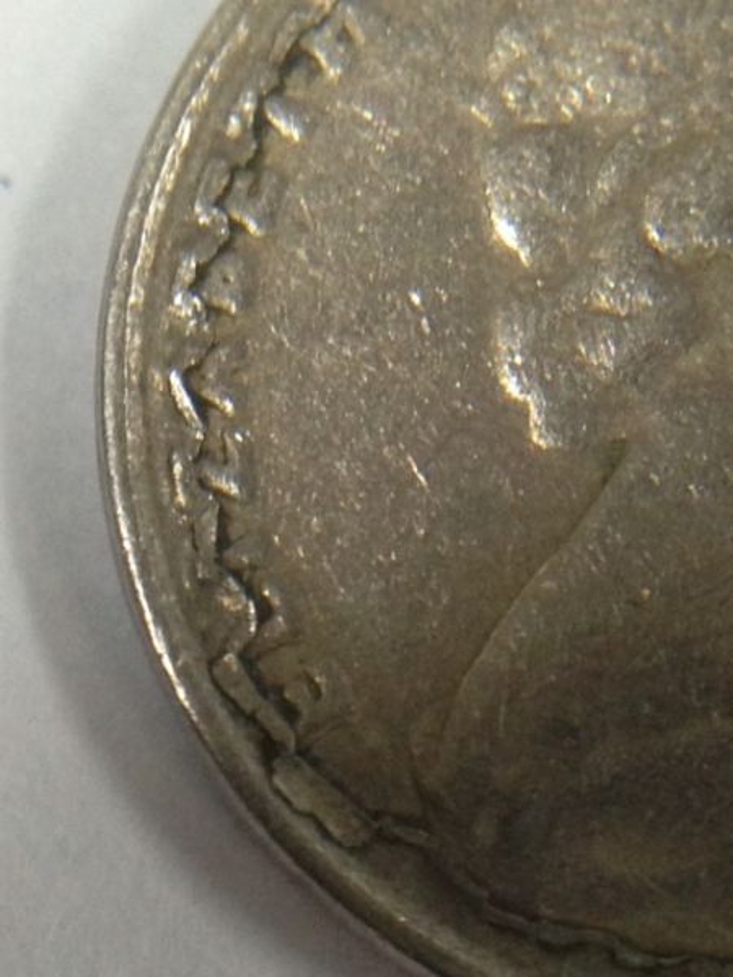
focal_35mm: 33
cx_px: 366
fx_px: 932
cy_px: 488
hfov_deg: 42.9
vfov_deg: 55.4
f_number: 2.4
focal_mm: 4.13
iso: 200
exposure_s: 1/20
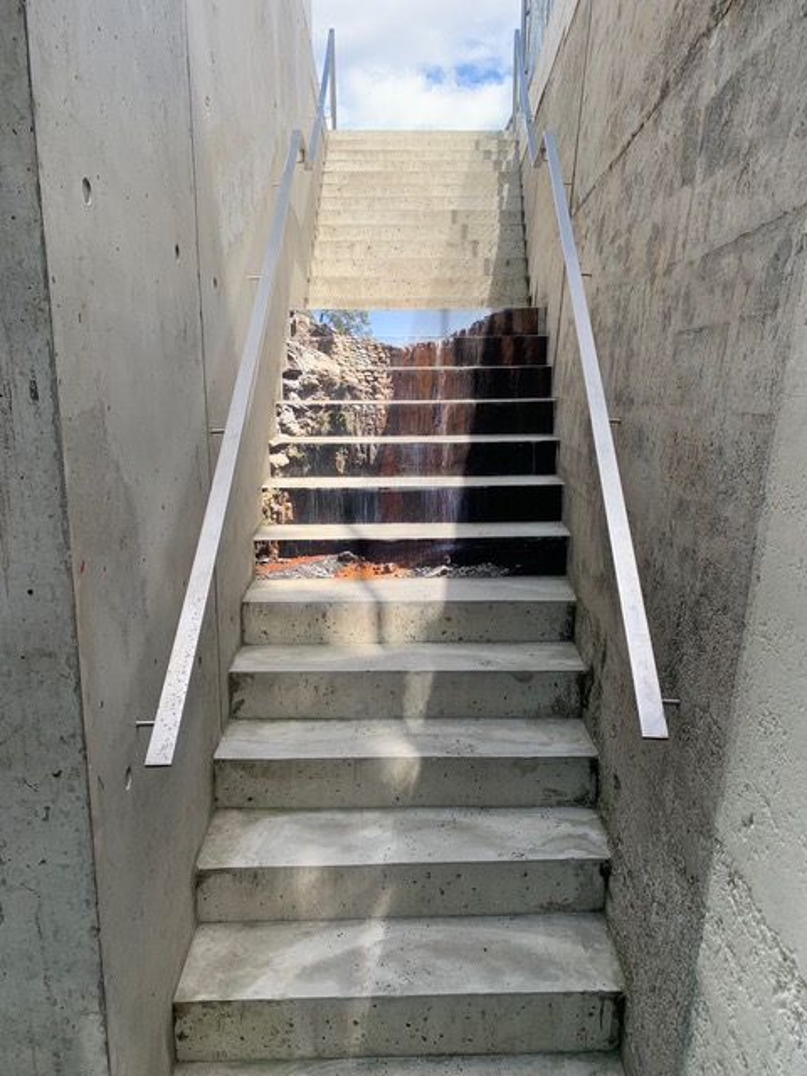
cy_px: 538
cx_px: 404
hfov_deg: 53.1
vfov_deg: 67.3
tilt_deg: -11.0
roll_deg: +0.1
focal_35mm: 26
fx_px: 808
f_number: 1.8
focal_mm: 4.25
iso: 25
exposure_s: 1/765
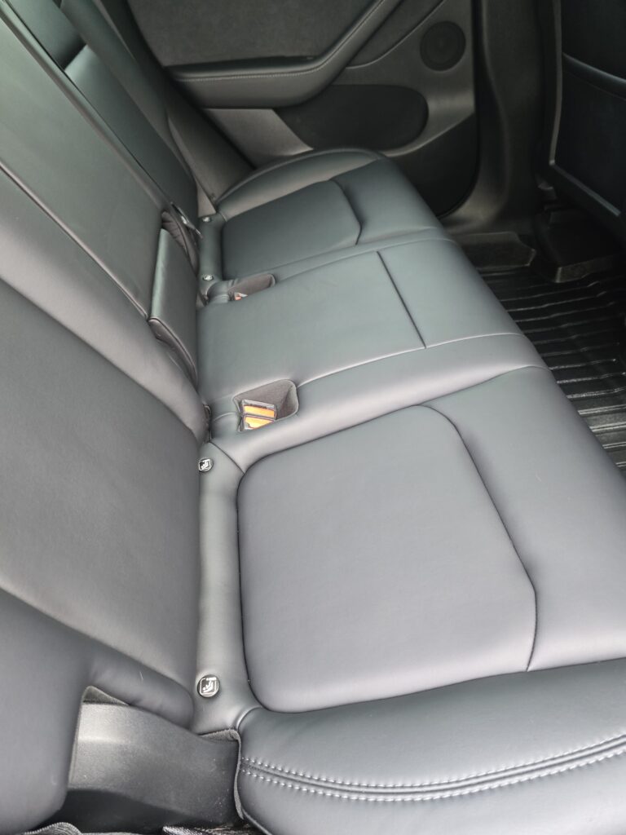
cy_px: 418
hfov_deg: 58.9
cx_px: 313
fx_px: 555
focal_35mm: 23
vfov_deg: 73.9
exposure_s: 1/120
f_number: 1.7
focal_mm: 6.3
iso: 640
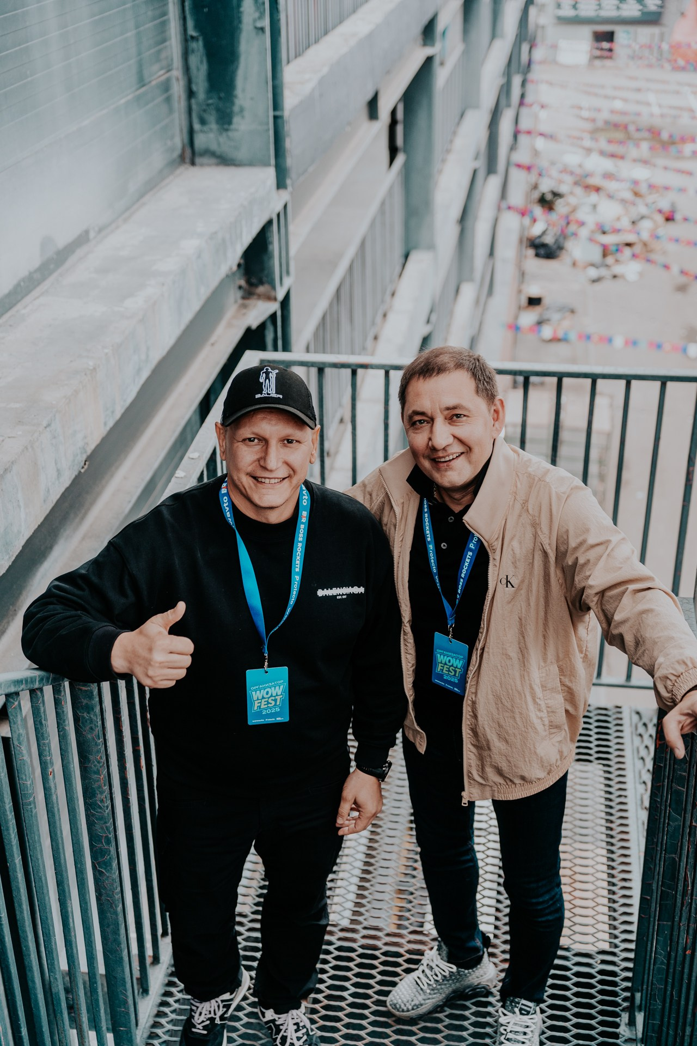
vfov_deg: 43.7
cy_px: 523
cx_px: 348
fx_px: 1304
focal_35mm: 45
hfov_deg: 29.9
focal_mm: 44.9
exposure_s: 1/160
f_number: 2.8
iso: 250
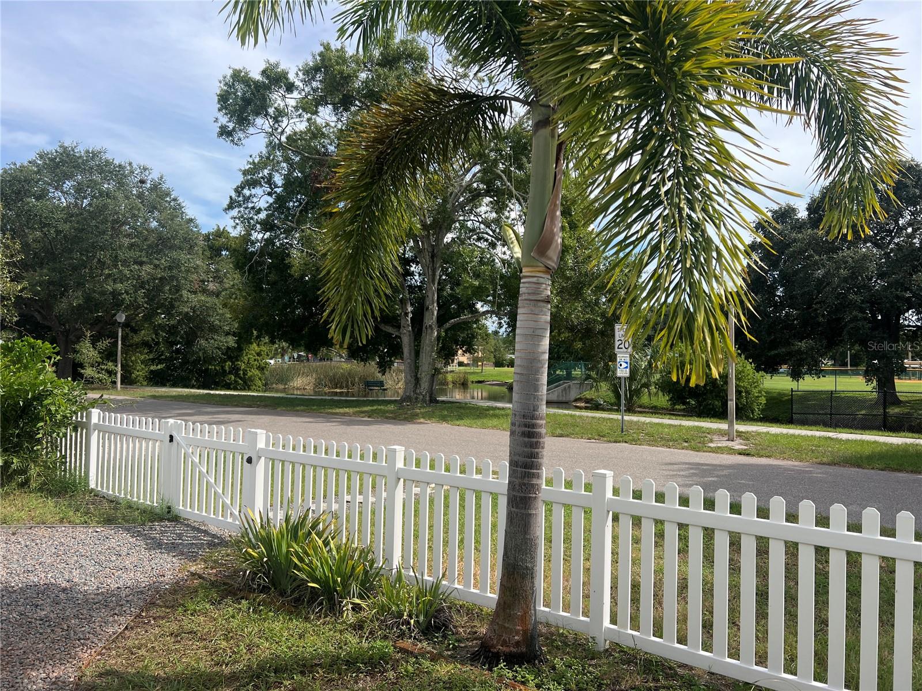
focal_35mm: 26
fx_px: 693
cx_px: 461
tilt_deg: +0.2
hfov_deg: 67.3
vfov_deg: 53.1
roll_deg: -1.4
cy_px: 346
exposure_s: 1/3165
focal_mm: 5.7
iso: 50
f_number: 1.5
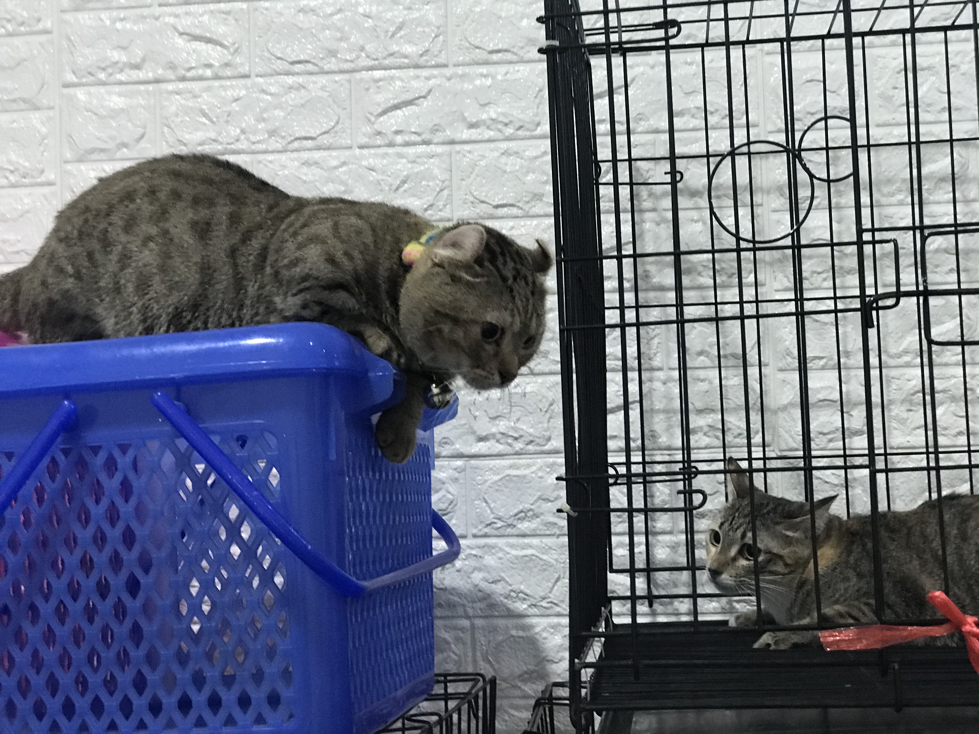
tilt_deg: +4.5
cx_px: 490
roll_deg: +1.5
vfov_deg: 25.7
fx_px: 1612
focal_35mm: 57
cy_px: 367
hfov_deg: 33.8
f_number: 2.8
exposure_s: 1/50
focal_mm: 6.6
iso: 320
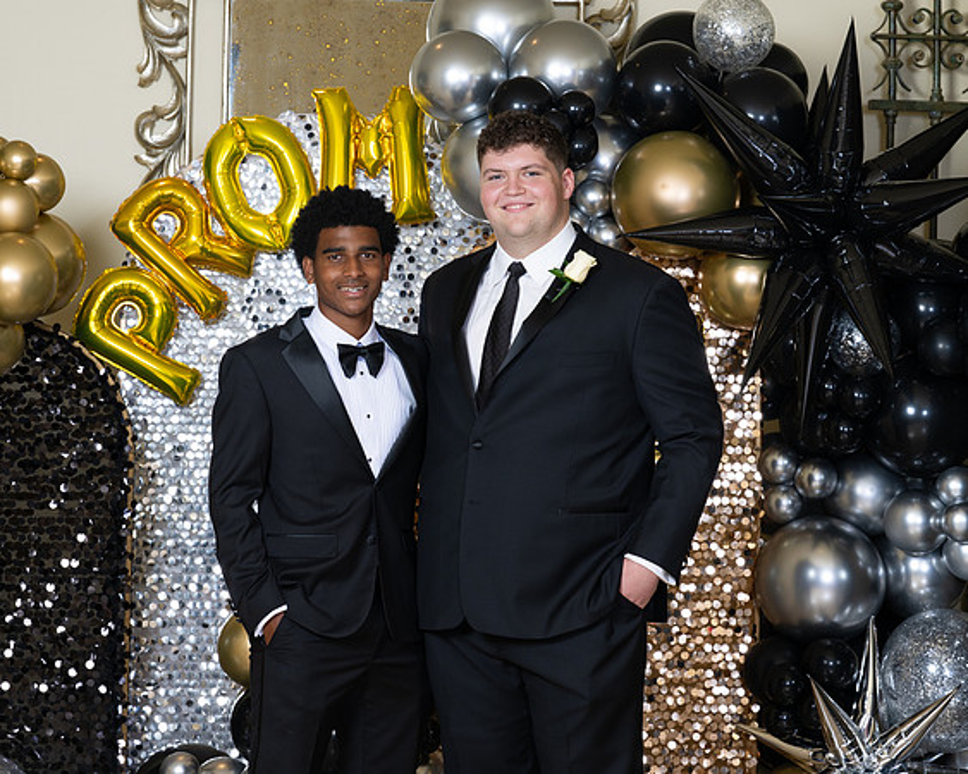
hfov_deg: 14.3
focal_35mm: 135
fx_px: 3870
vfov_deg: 11.4
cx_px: 484
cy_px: 387
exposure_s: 1/100
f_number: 8
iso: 320
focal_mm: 120
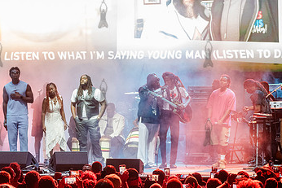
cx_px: 103
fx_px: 1473
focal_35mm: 188
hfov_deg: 10.9
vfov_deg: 7.3
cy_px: 92
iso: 3200
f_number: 4
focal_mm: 112
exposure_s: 1/320
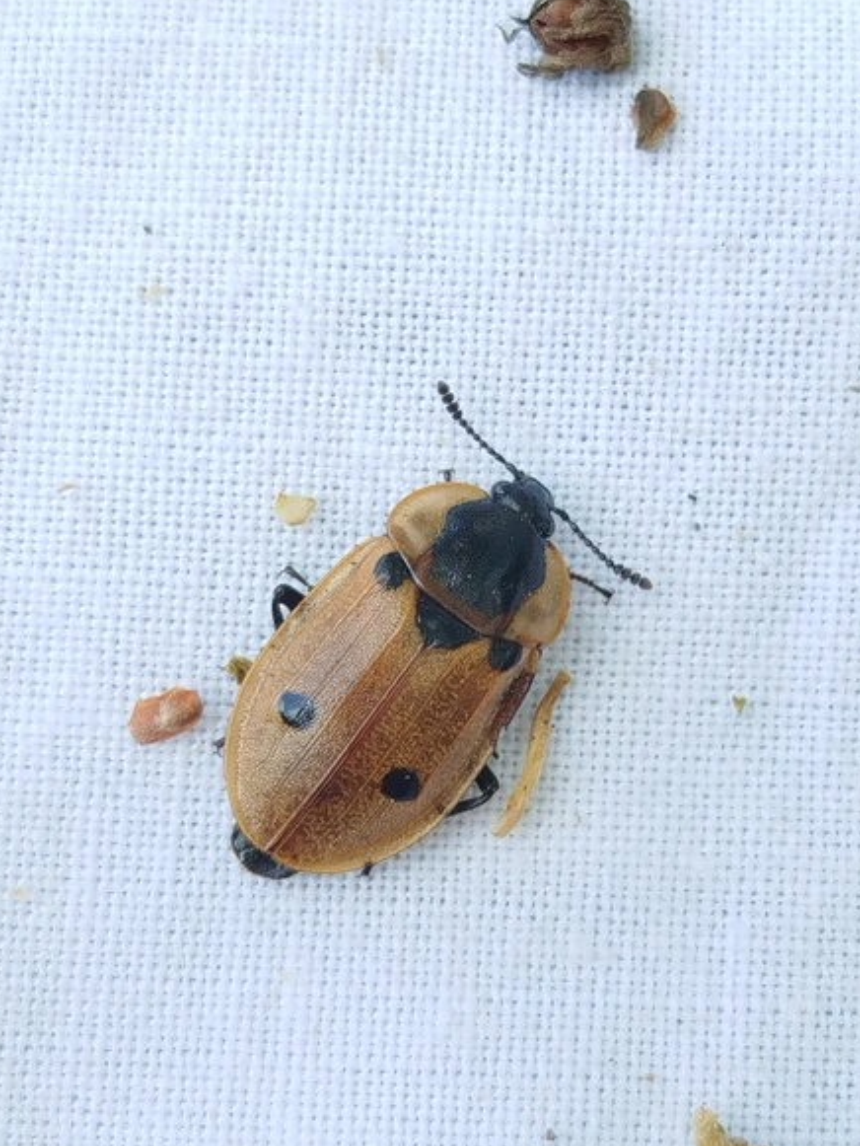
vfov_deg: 25.6
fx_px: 2517
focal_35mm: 76
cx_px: 460
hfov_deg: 19.4
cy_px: 537
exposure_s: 1/129
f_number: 1.7
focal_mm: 5.31
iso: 50
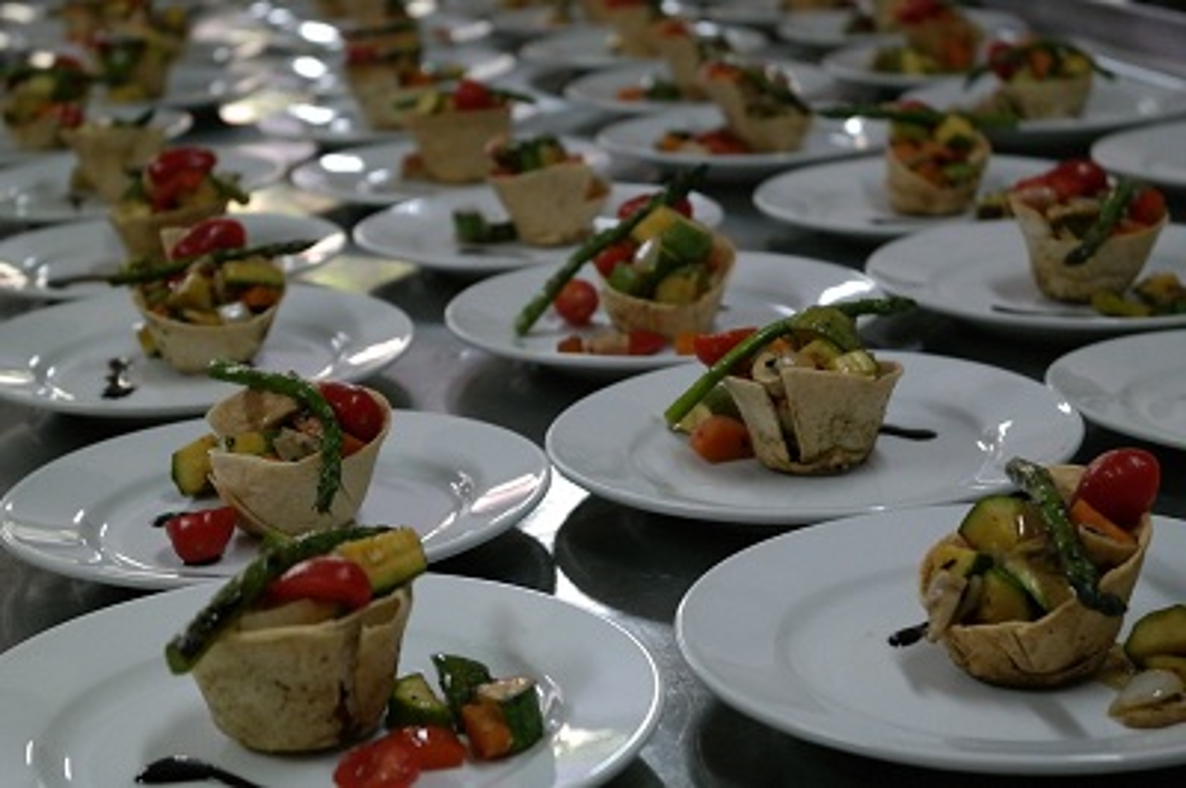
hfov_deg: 29.3
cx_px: 593
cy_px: 394
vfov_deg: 19.7
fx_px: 2271
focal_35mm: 69
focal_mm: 45
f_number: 5.6
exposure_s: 1/80
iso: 3200
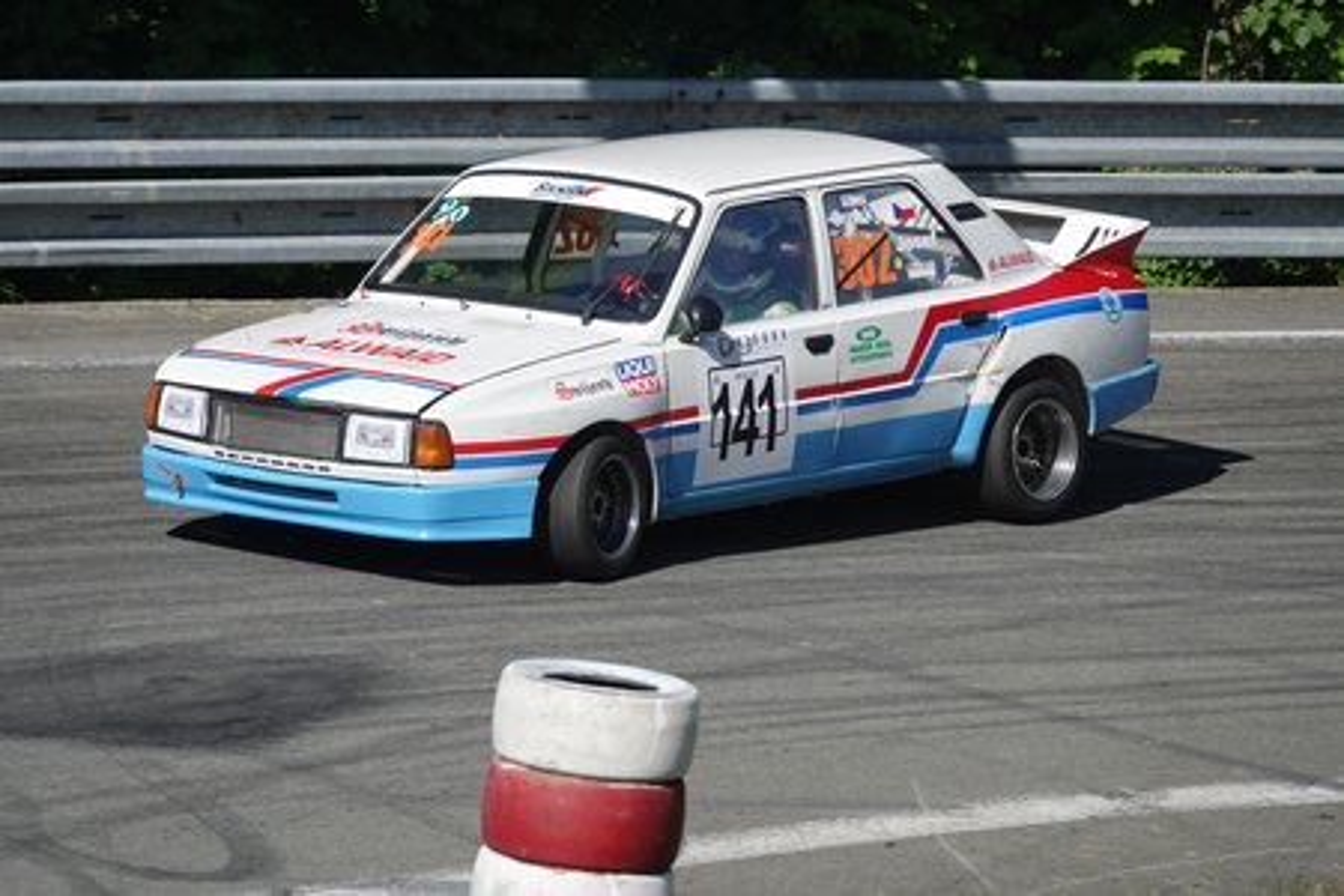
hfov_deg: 6.2
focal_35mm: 330
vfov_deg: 4.2
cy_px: 448
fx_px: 12319
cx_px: 672
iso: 100
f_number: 4.5
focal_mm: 120.91
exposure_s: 1/800
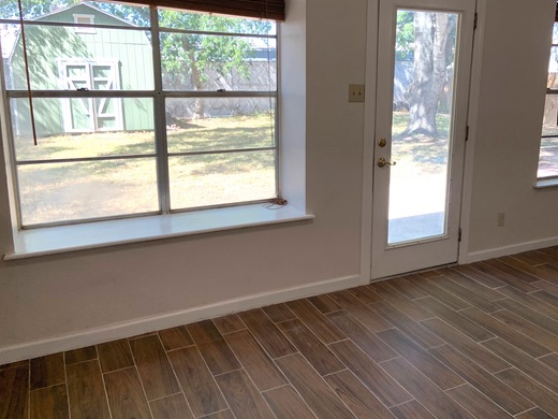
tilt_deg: -11.8
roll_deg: -0.3
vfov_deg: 44.1
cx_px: 342
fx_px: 516
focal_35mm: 32
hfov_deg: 56.3
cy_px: 186
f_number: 1.8
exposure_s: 1/122
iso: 25
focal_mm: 4.25
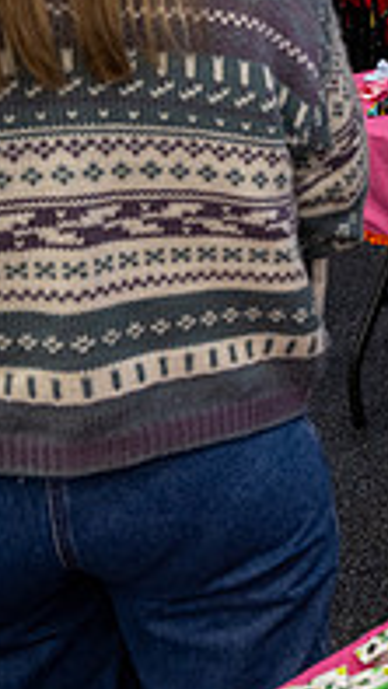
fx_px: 1407
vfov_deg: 26.8
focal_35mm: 77
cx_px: 986
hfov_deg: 12.0
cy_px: 96
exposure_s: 1/125
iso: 1250
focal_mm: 25
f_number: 5.6
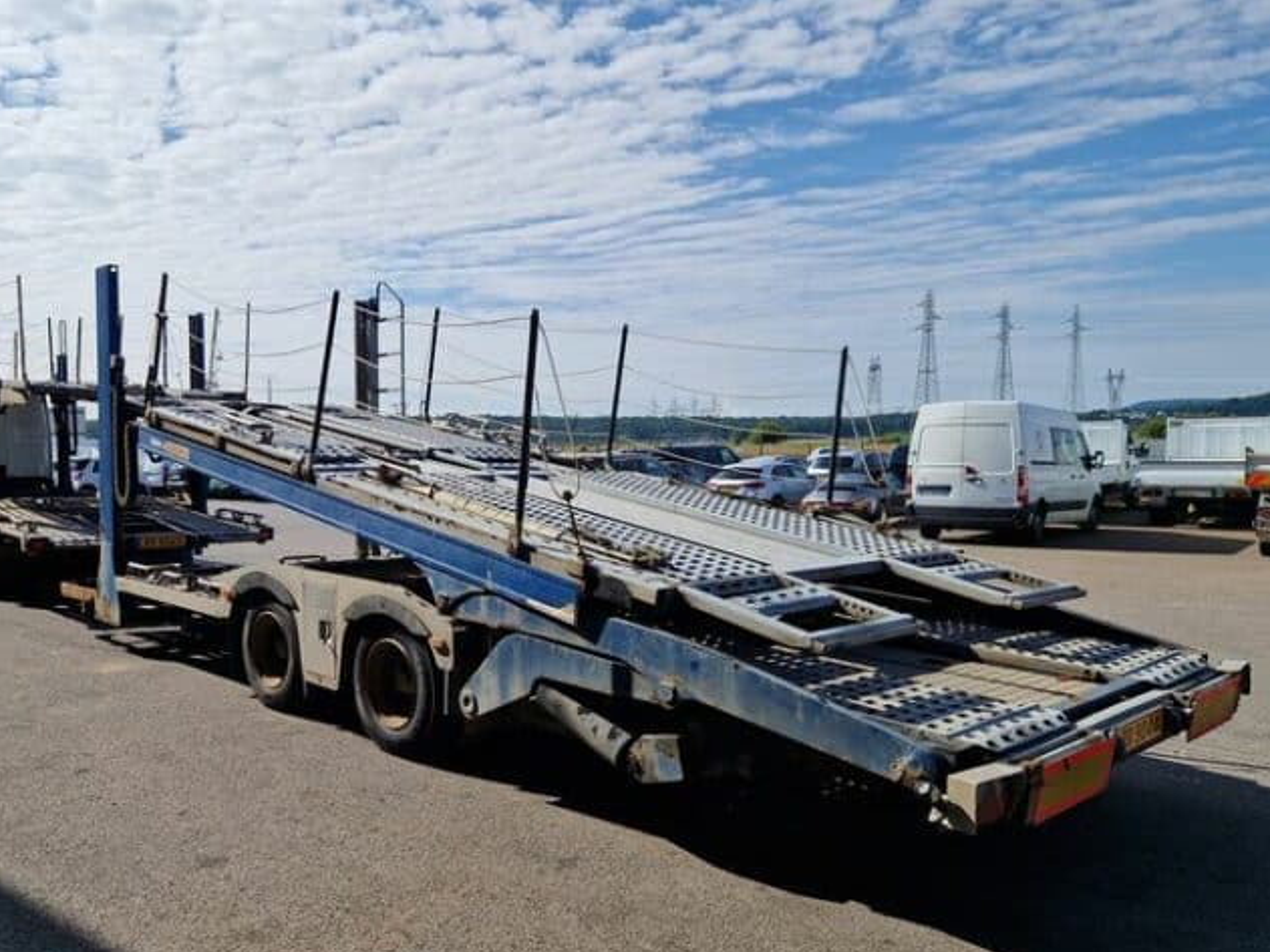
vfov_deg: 49.7
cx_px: 529
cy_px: 513
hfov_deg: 63.1
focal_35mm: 28
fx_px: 1027
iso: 50
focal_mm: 5.4
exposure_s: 1/21277
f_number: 1.8
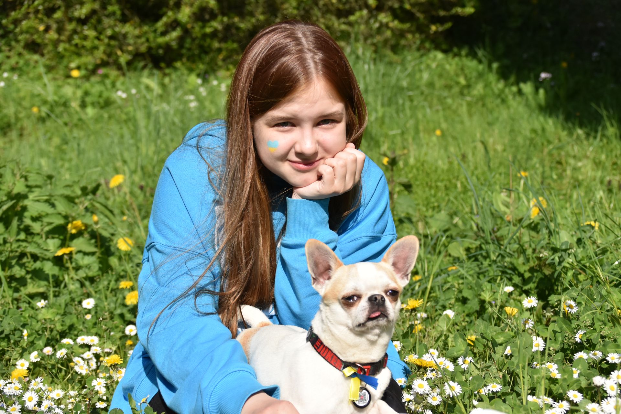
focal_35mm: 78
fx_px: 1346
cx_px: 310
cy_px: 207
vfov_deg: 17.5
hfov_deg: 26.0
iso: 800
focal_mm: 52
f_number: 6.3
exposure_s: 1/4000
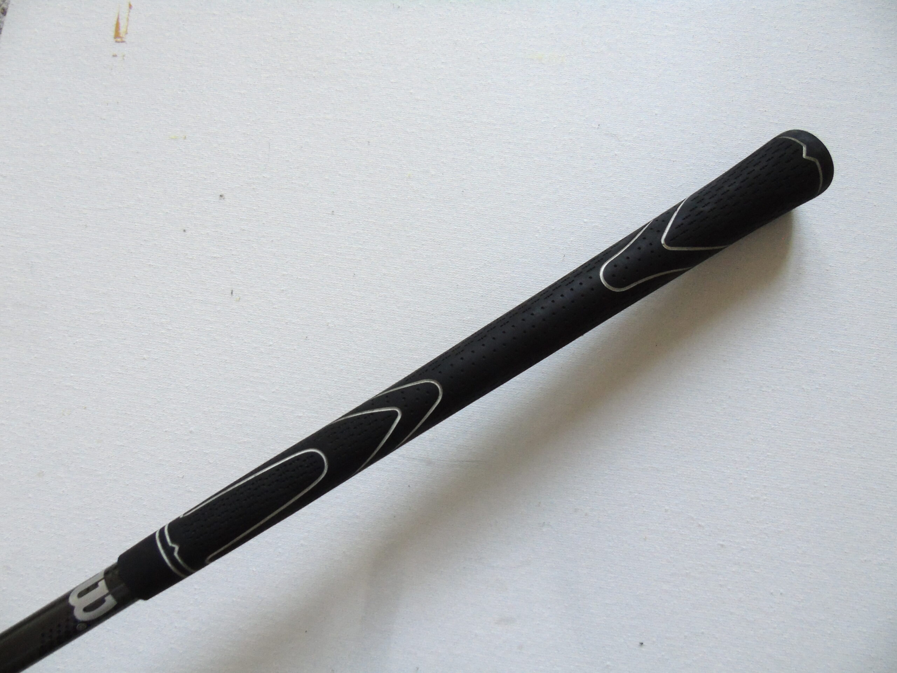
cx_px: 448
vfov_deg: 54.9
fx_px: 648
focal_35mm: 25
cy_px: 336
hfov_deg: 69.4
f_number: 3.4
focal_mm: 4.4
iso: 400
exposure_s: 1/25
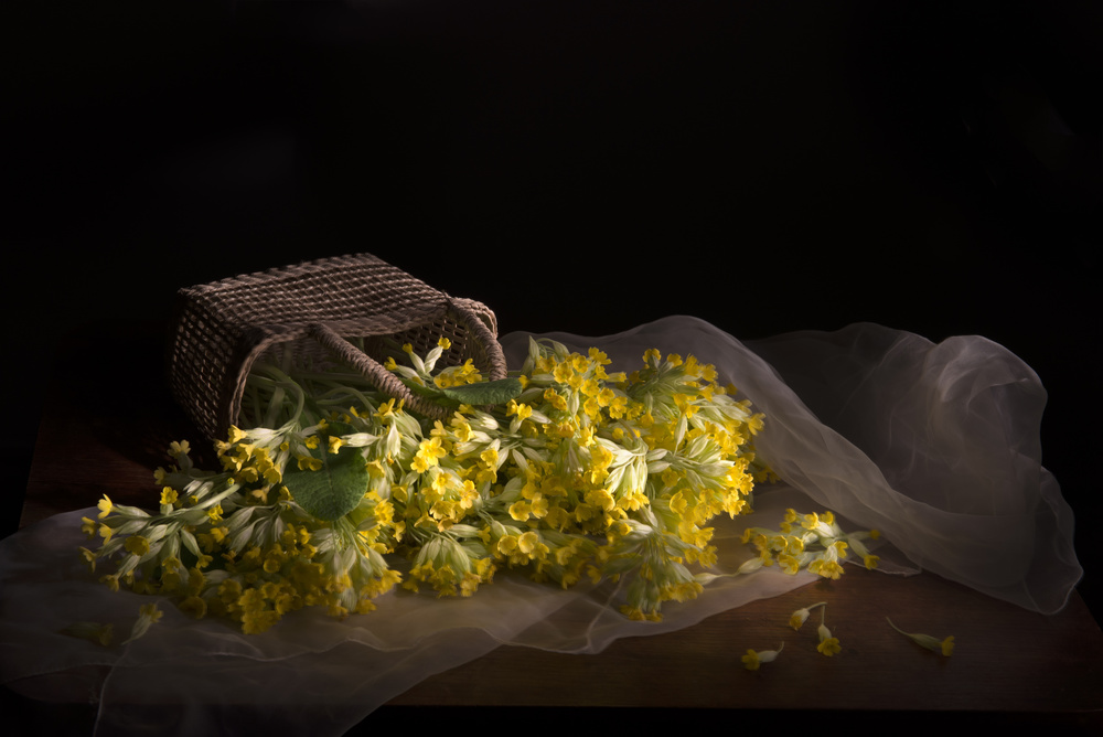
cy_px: 368
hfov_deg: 32.4
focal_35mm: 62
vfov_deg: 21.9
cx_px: 552
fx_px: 1901
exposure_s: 30
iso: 100
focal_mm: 62
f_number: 11
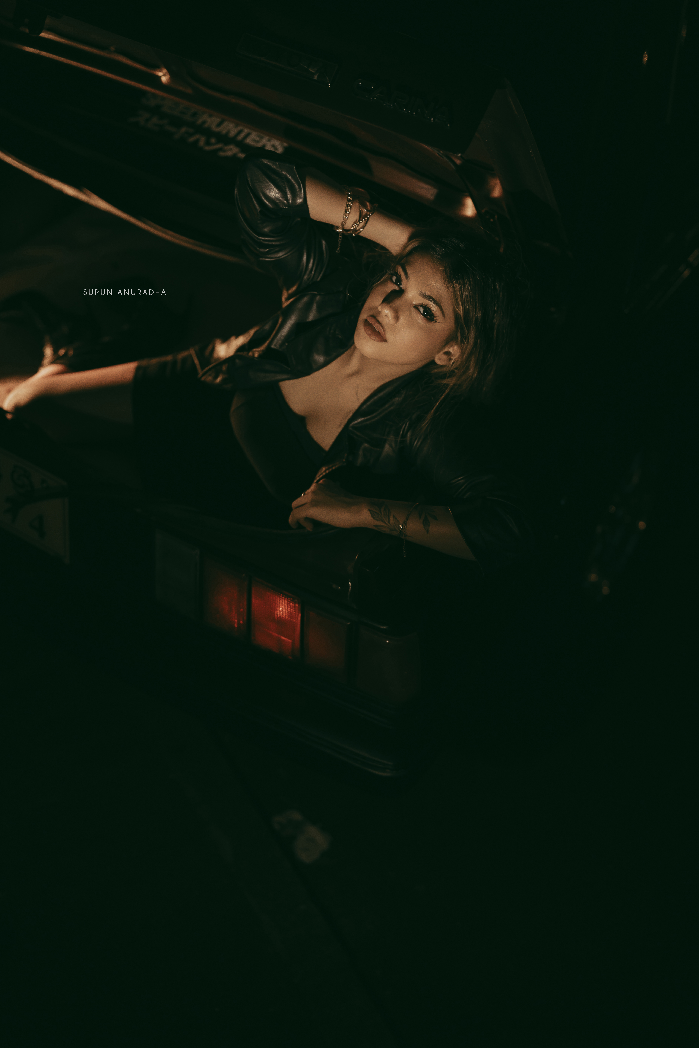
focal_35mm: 50
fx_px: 1456
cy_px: 524
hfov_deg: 27.0
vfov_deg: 39.6
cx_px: 350
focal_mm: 50
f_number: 1.8
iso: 640
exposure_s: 1/160
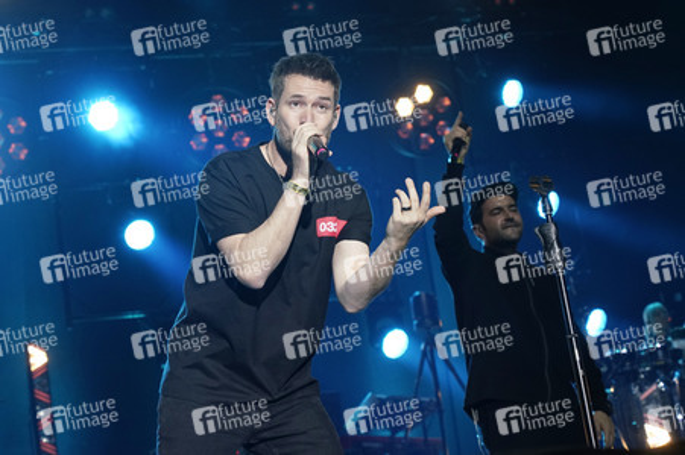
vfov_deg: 22.6
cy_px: 228
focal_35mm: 60
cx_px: 342
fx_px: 1141
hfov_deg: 33.4
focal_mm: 60
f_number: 4.5
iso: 2000
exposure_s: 1/250
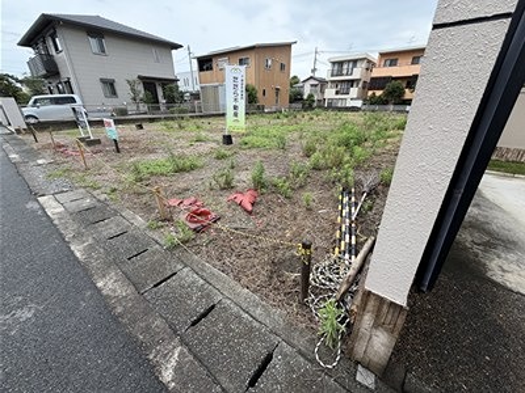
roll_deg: +0.6
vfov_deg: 85.7
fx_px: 212
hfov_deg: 102.1
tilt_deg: -23.6
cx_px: 262
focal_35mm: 14
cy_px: 196
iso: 50
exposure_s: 1/502
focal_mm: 2.22
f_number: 2.2
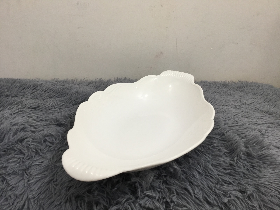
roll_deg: -6.0
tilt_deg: -27.8
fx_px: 251
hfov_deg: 58.4
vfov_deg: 45.4
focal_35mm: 31
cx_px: 140
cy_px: 105
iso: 50
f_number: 2.4
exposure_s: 1/33
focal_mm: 3.3
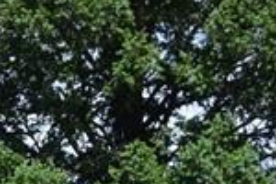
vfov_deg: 6.0
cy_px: 622
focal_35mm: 205
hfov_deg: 9.0
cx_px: -397
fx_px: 1572
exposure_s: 1/320
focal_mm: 20
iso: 400
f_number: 11
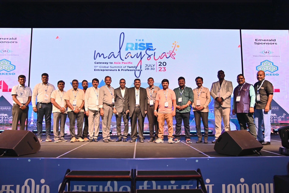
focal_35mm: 30
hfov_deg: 61.9
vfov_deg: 43.6
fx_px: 241
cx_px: 144
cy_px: 96
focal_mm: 30
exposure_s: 1/200
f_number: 3.5
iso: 400
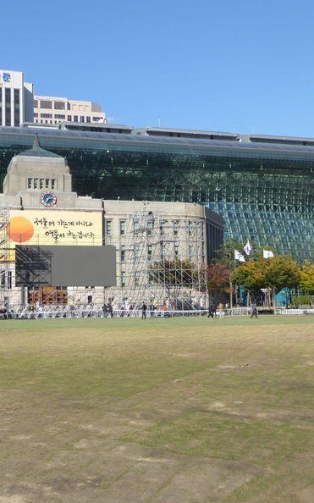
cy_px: 251
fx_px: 548
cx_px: 96
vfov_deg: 49.3
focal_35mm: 40
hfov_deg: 31.6
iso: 80
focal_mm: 5
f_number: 3.5
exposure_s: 1/640
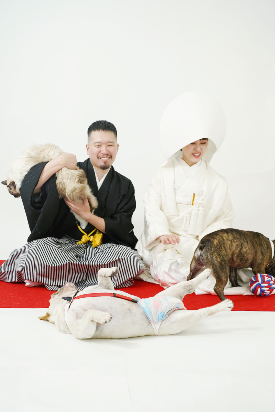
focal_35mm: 51
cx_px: 138
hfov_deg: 26.5
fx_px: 584
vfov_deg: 38.9
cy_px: 206
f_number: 4
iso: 1000
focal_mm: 51
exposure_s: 1/125
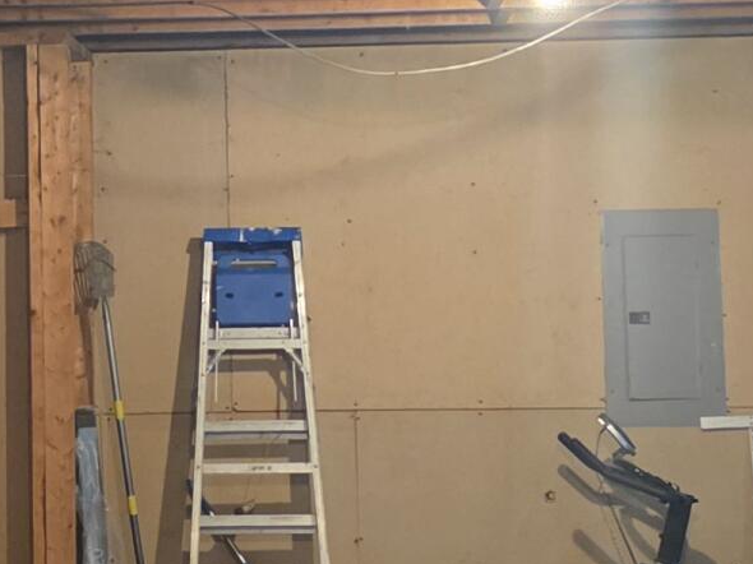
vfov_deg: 12.6
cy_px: 128
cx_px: 114
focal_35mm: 117
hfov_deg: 16.7
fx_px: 2544
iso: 1600
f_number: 1.7
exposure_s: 1/120
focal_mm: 6.3
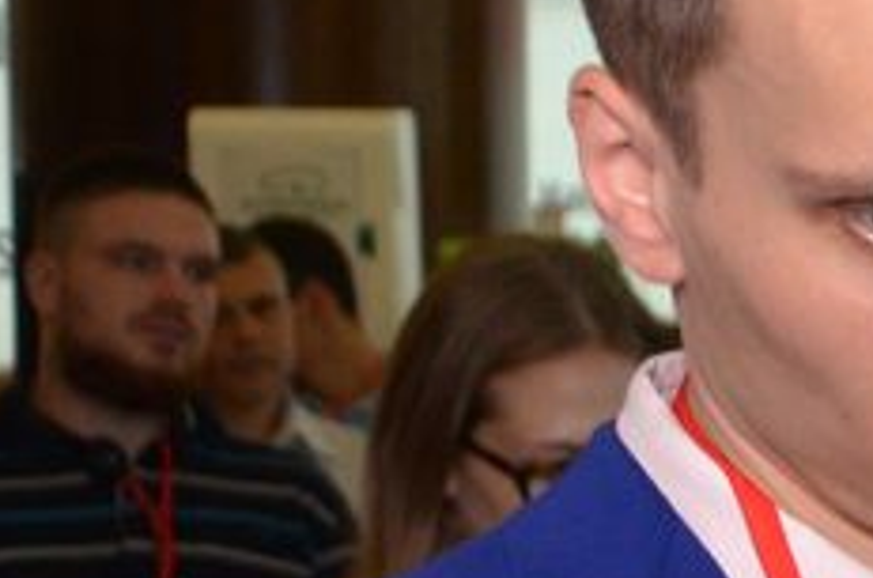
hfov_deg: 8.9
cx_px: 2362
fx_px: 4840
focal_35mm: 200
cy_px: 871
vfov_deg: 6.7
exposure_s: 1/160
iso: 800
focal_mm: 22
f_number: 3.8
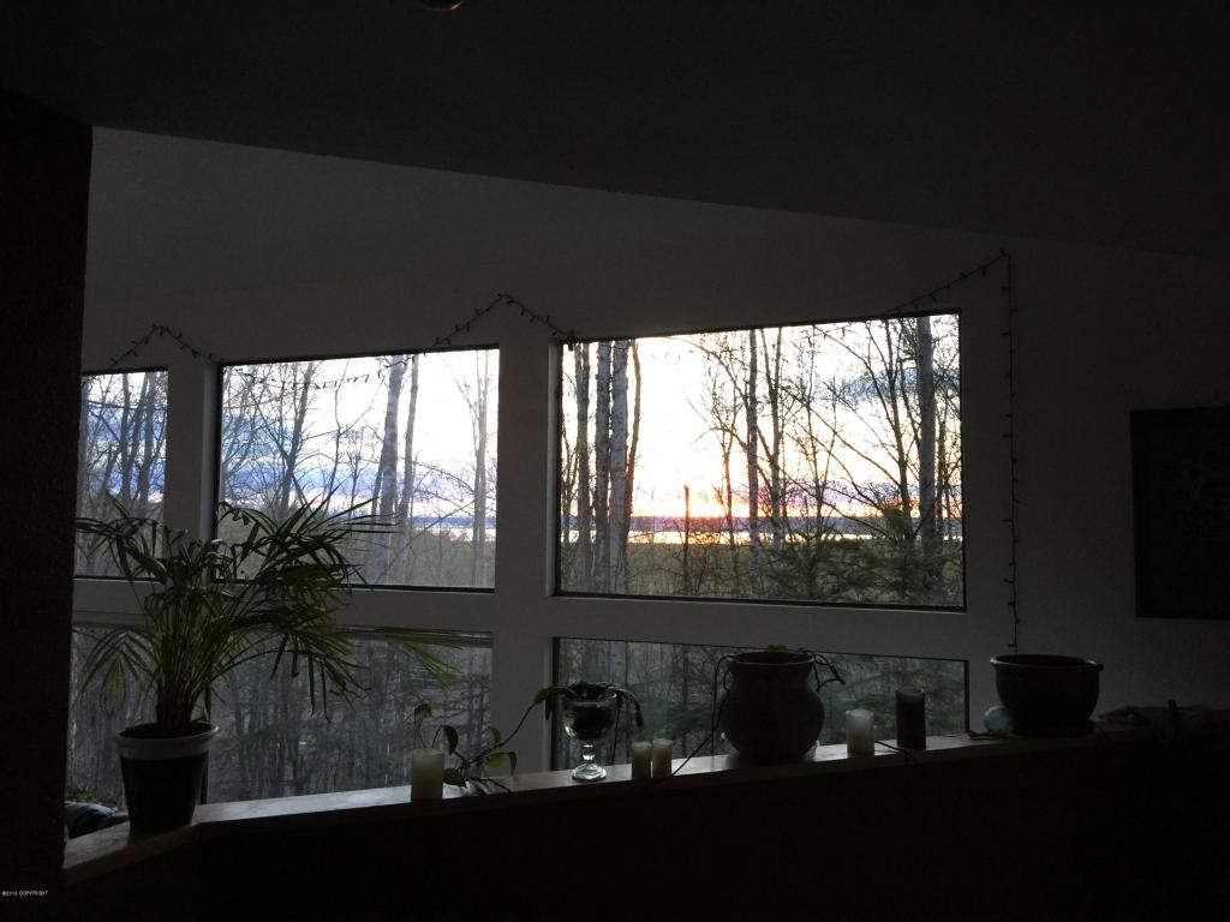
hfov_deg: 61.7
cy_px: 461
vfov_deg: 48.2
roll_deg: +0.5
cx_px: 615
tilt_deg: +3.4
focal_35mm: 29
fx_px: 1030
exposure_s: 1/15
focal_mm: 4.15
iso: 80
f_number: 2.2
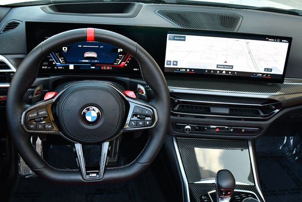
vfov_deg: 36.9
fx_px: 302
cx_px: 151
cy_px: 101
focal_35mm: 36
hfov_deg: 53.1
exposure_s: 1/250
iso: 560
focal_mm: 18
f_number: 3.5
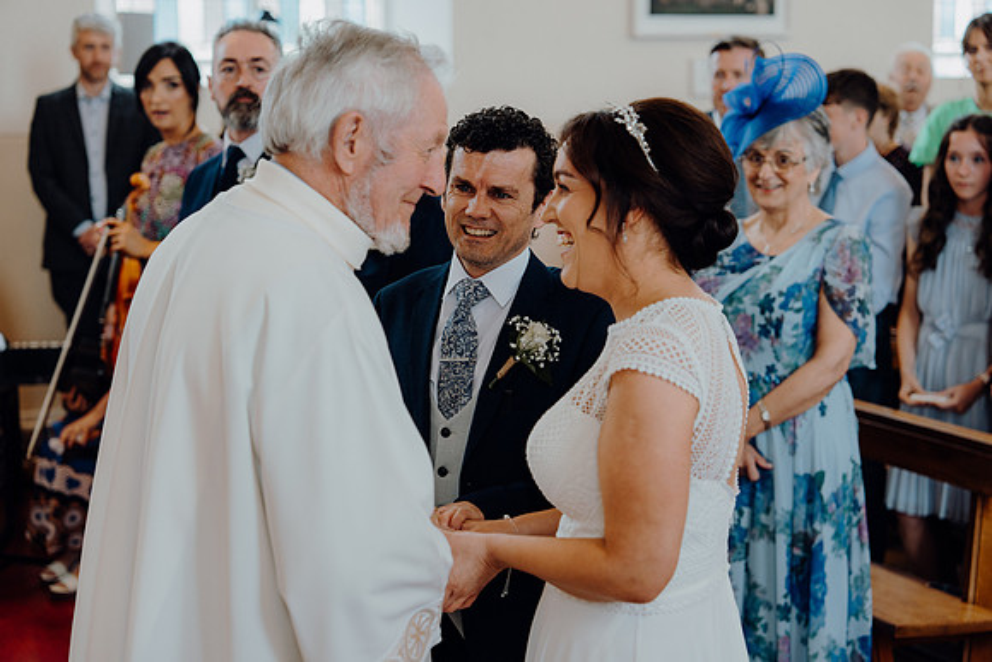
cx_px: 496
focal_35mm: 63
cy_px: 331
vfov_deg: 21.6
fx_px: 1736
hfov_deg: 31.9
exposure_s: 1/200
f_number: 2.8
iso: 500
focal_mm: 63
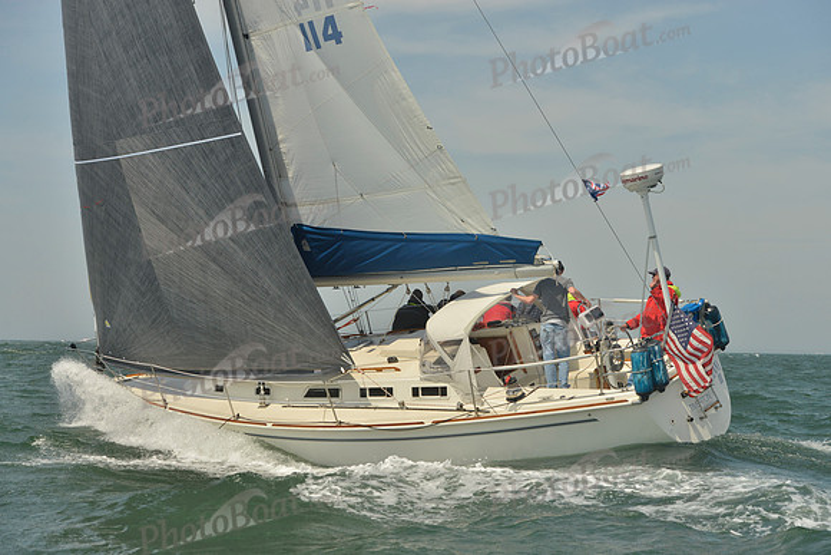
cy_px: 278
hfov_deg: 28.8
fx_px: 1616
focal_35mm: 70
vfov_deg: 19.5
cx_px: 416
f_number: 7.1
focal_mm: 70
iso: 200
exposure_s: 1/1250
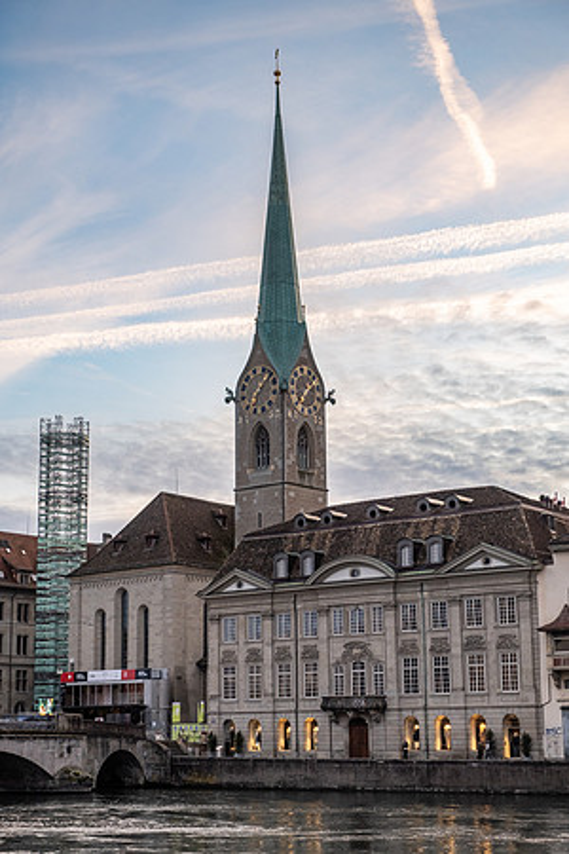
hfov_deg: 24.2
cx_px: 284
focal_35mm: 56
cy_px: 427
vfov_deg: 35.6
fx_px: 1328
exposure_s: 1/170
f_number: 3.6
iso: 320
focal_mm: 37.6
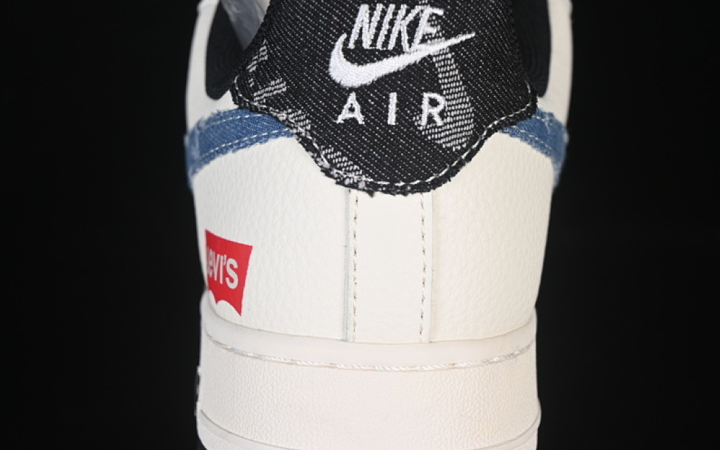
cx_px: 362
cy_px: 222
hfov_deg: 26.8
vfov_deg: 16.9
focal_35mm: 77
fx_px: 1511
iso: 160
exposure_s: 1/80
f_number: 7.1
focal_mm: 50
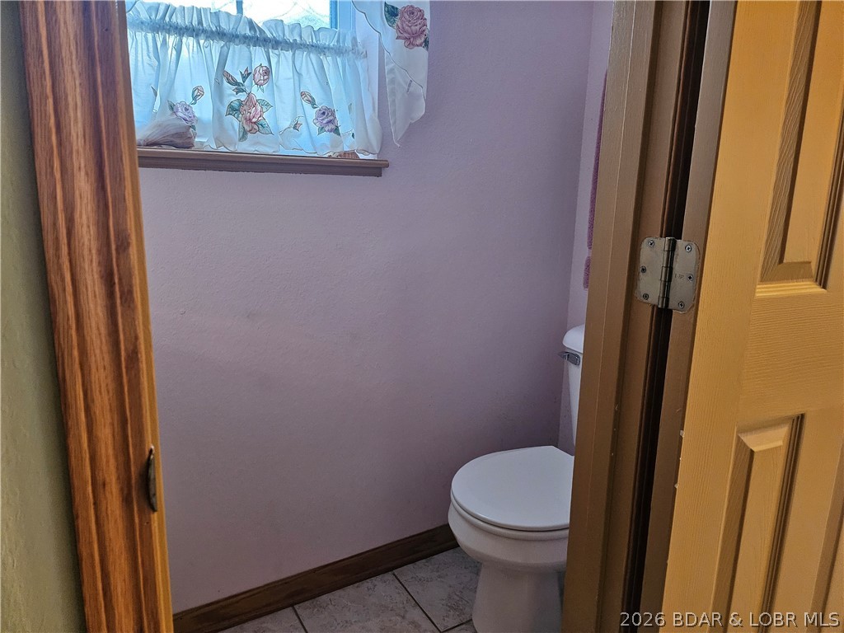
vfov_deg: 56.8
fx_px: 585
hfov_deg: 71.6
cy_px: 316
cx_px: 422
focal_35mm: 24
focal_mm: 5
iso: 1000
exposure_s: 1/120
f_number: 1.8
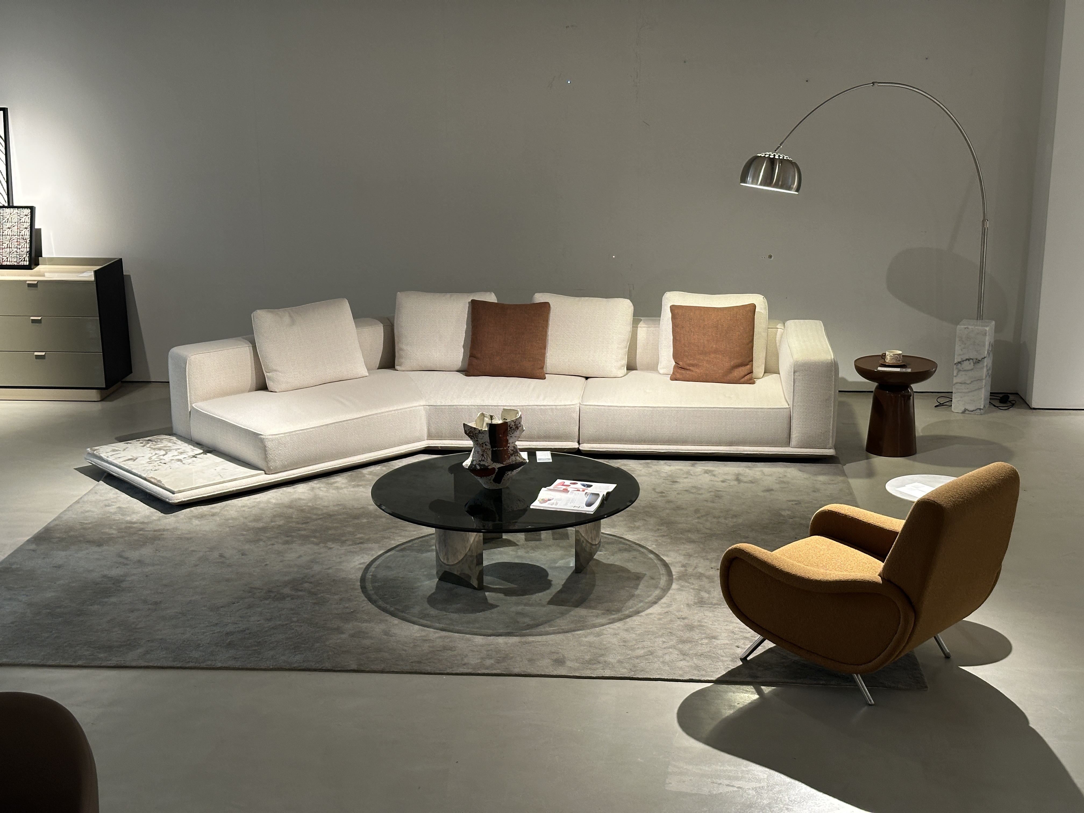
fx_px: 1503
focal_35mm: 48
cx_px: 542
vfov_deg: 30.3
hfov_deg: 39.7
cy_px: 406
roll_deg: +0.2
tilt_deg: -14.6
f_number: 1.78
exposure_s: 1/50
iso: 125
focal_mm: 6.86
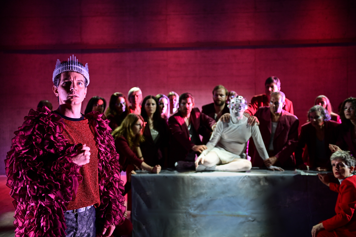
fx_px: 445
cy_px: 118
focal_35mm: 45
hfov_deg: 43.6
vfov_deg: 29.9
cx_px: 178
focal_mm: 45
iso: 1000
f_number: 2.8
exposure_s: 1/250
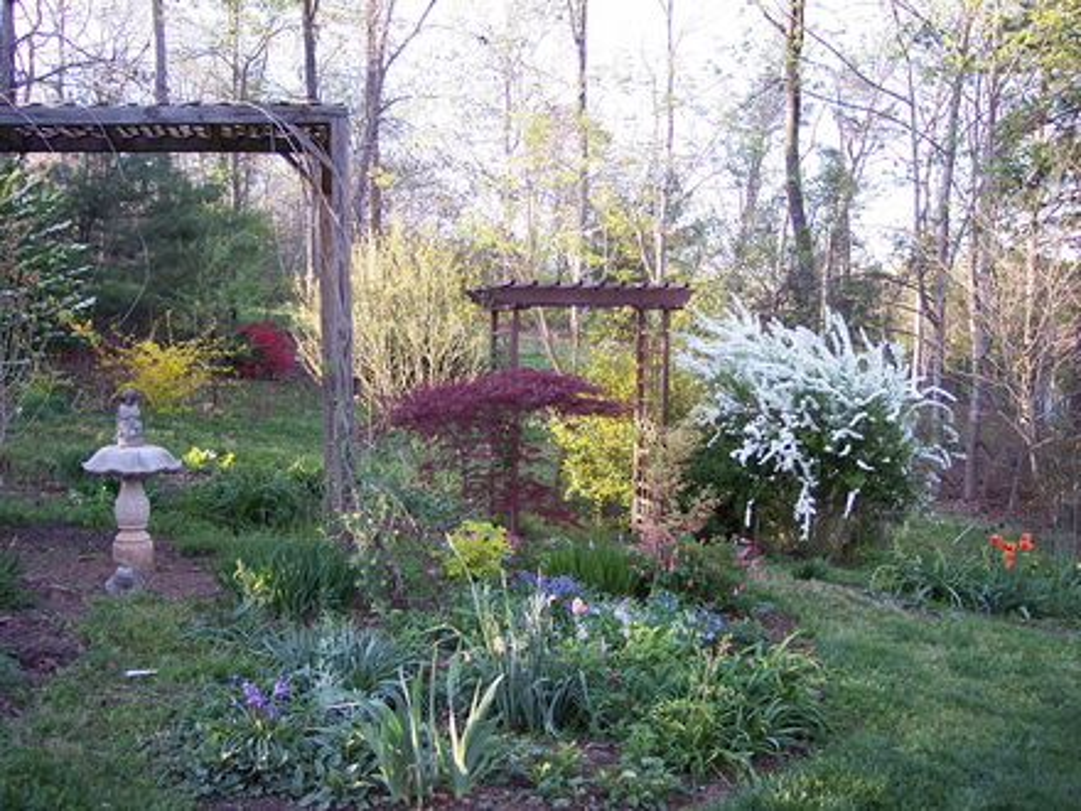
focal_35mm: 39
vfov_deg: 36.8
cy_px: 406
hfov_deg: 47.9
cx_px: 540
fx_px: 1218
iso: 100
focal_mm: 8
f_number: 2.8
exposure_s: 1/60
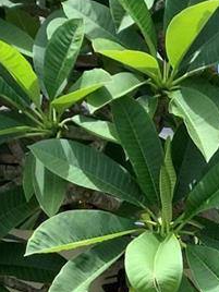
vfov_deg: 13.2
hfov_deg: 9.8
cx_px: 454
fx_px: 1173
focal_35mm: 139
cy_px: 471
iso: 25
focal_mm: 3.3
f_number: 2.4
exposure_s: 1/375
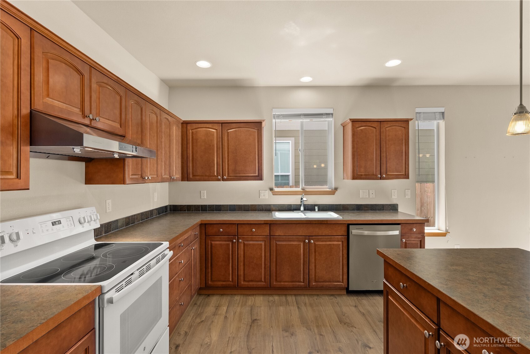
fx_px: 236
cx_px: 265
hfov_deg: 96.7
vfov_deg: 73.8
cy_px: 177
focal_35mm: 16
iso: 500
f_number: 9
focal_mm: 16
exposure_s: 1/10
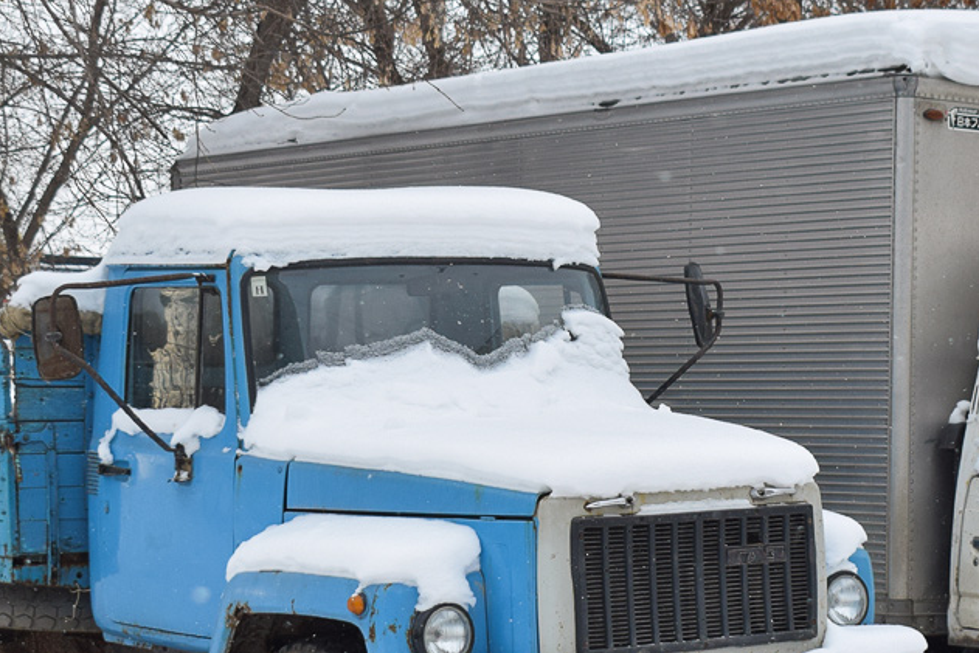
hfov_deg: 21.0
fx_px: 2638
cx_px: 406
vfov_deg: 14.1
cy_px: 391
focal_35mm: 97
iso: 400
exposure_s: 1/640
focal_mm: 34
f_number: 5.6
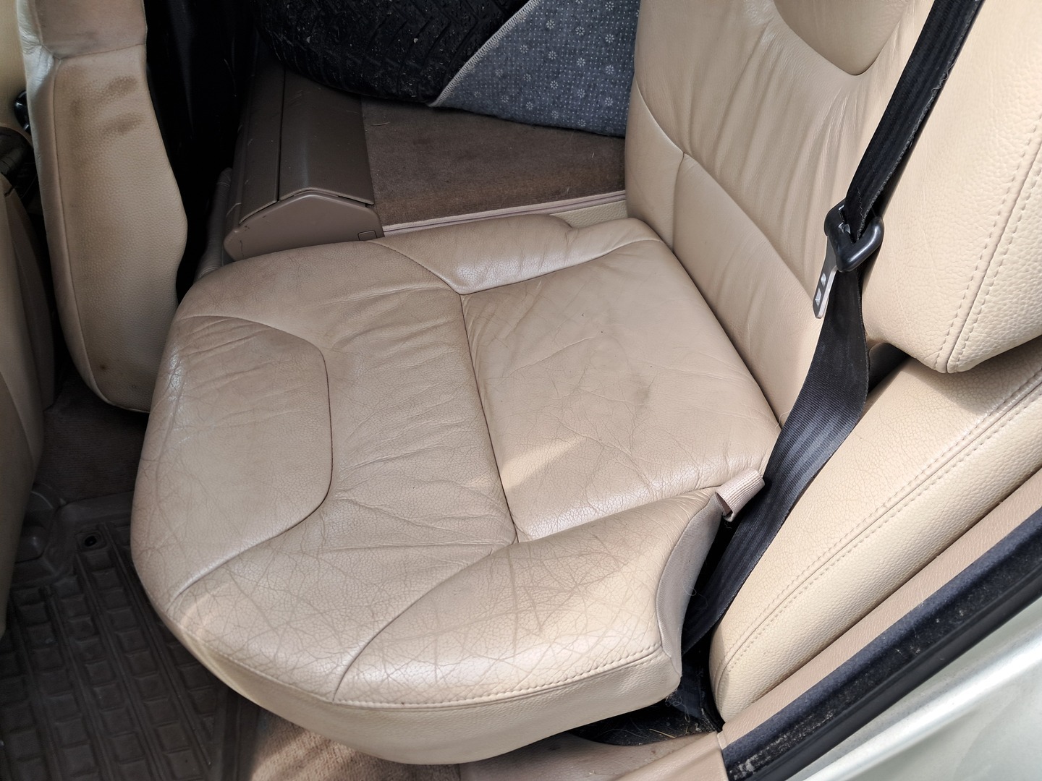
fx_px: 813
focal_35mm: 27
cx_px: 521
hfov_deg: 65.3
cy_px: 390
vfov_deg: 51.4
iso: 50
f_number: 1.8
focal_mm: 4
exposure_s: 1/120
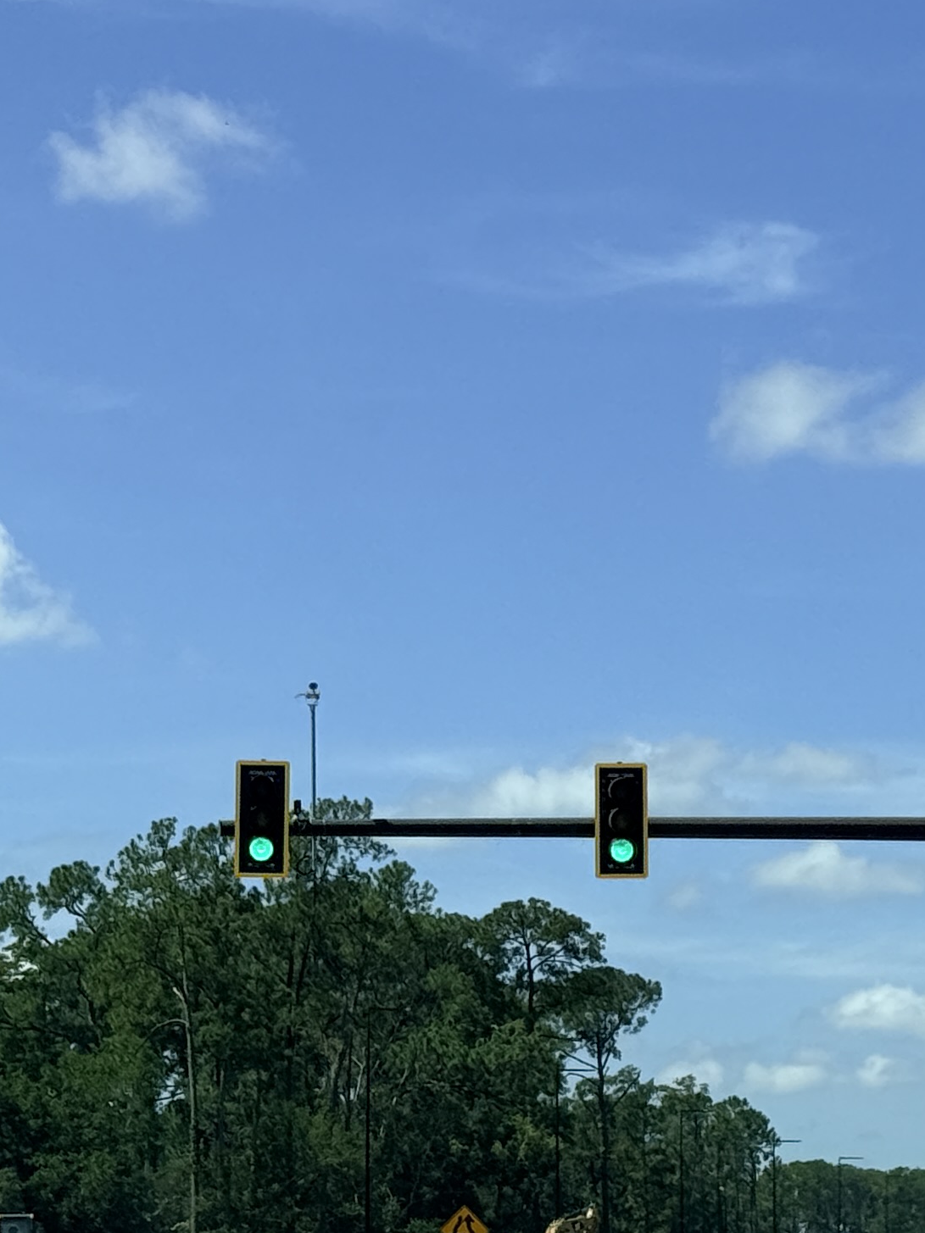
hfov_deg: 11.1
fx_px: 4739
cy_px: 1075
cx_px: 555
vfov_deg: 14.7
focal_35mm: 133
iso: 64
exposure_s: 1/5587
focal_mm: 6.76
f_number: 1.78
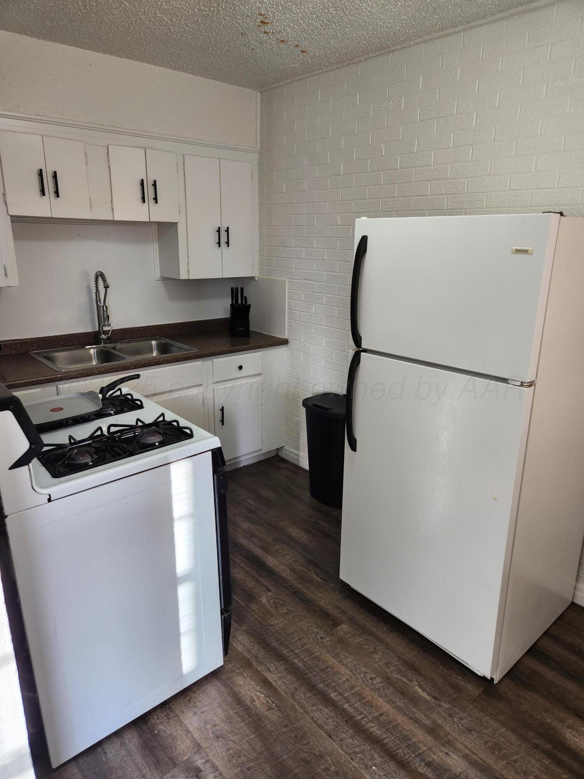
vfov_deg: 73.9
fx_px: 517
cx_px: 292
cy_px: 390
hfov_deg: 58.9
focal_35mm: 23
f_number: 1.8
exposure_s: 1/120
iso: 80
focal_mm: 5.4
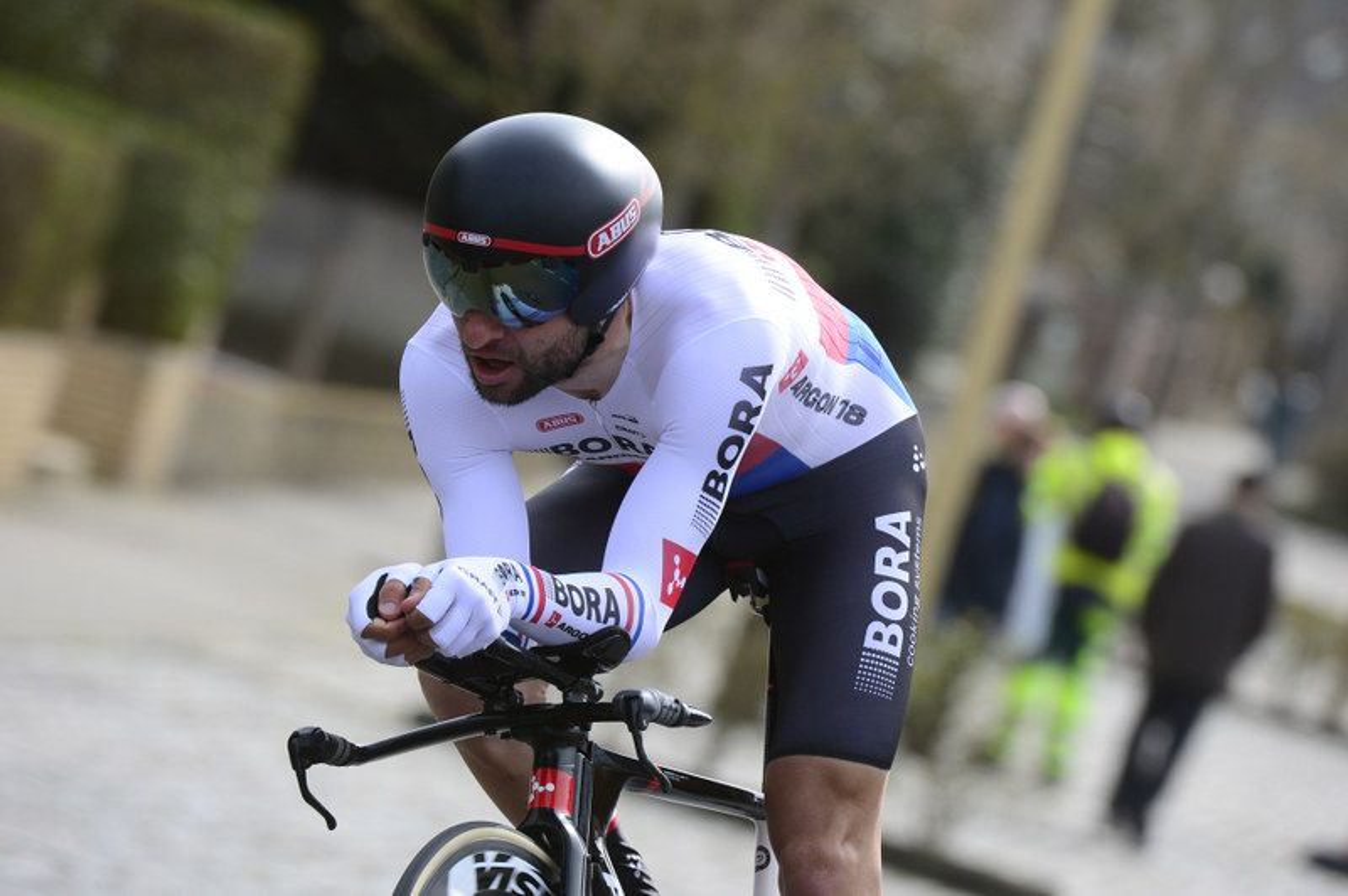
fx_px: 14965
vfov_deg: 3.4
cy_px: 448
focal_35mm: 400
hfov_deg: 5.2
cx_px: 674
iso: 1000
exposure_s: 1/1000
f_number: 8
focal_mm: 400
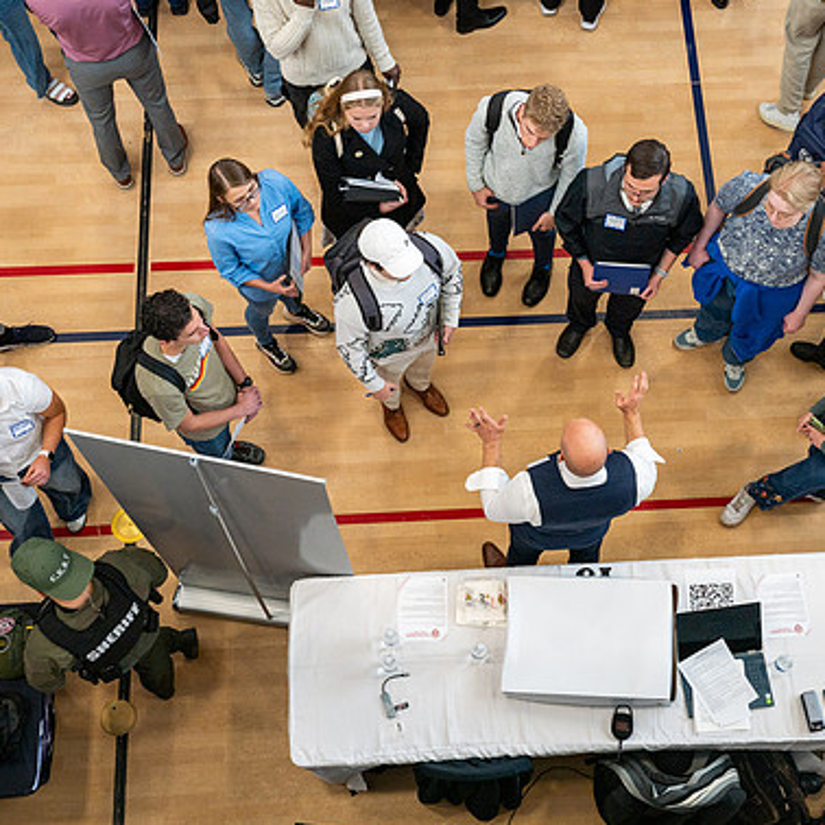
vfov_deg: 36.1
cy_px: 416
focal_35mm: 47
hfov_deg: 35.9
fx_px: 1267
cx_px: 504
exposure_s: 1/125
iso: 400
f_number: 7.1
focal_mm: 36
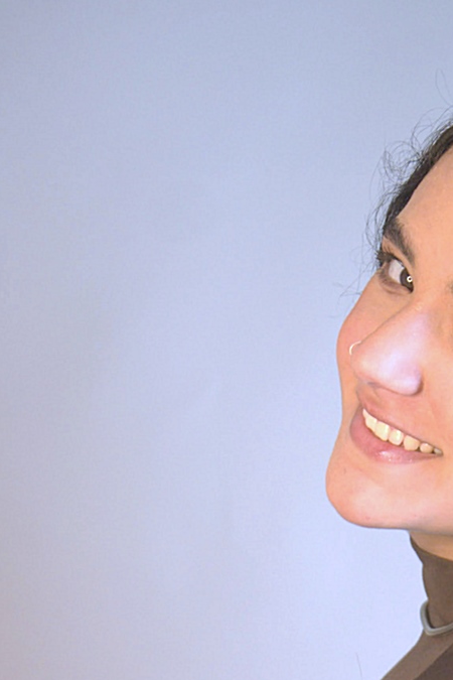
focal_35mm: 96
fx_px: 1812
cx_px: 391
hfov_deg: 14.1
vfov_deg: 19.7
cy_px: 858
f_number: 4
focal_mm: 24
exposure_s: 1/40
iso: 125
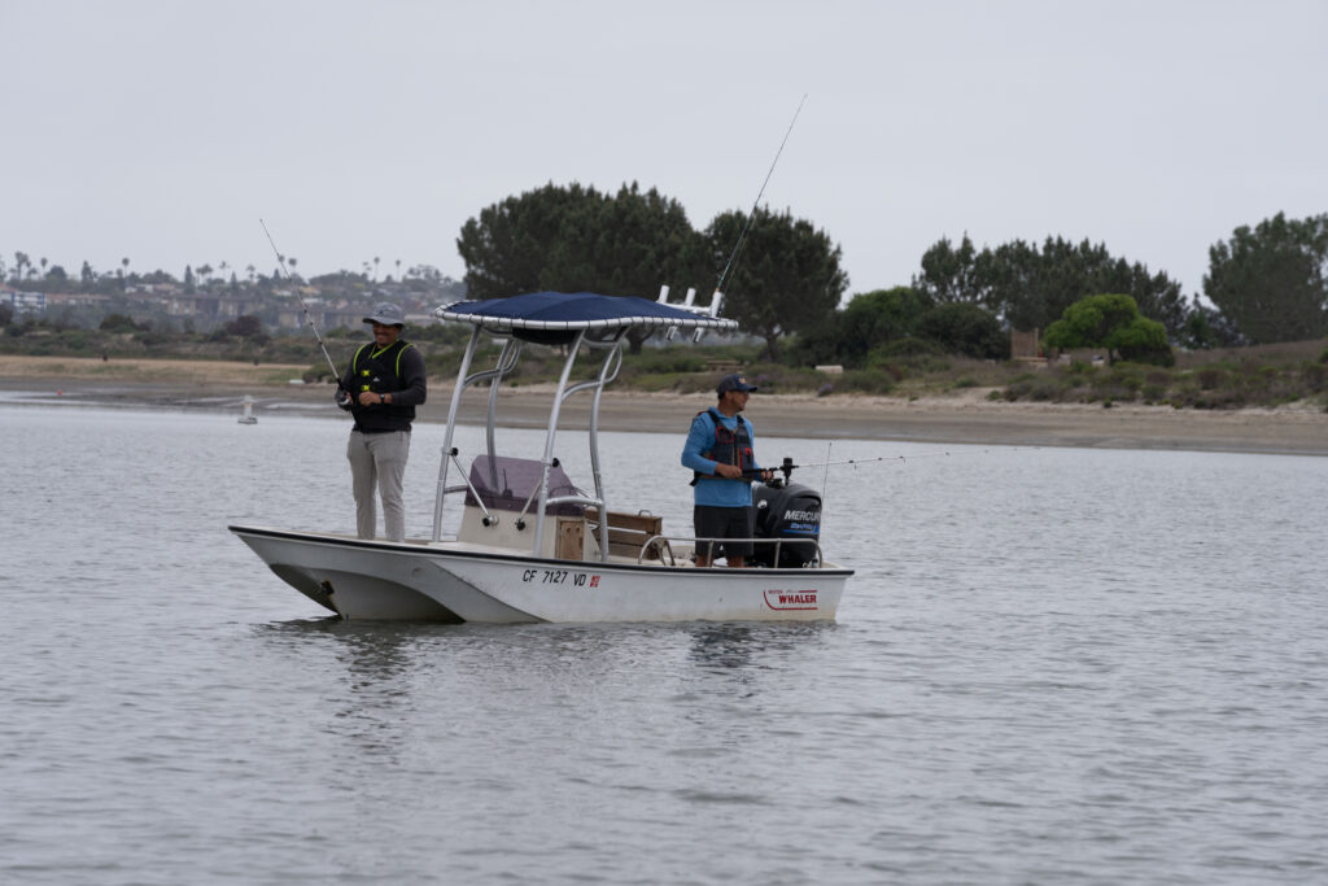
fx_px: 7378
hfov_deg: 10.3
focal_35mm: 200
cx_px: 664
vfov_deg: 6.9
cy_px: 443
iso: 500
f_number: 8
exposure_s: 1/200
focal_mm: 200
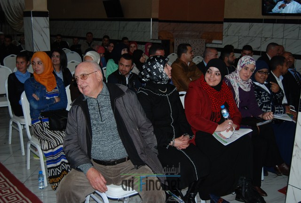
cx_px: 150
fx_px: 327
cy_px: 102
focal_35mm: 39
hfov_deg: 49.4
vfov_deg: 34.4
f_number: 4
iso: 200
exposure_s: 1/60
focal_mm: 26
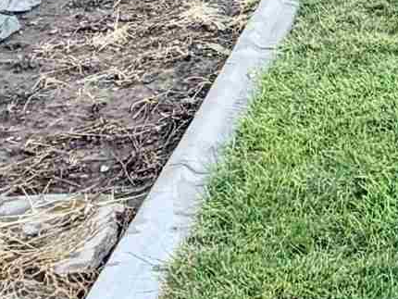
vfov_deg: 14.1
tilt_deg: -13.8
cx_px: 647
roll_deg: +0.4
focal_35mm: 100
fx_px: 1150
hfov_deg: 17.1
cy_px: -104
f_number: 2.2
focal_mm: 2.22
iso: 64
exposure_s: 1/154
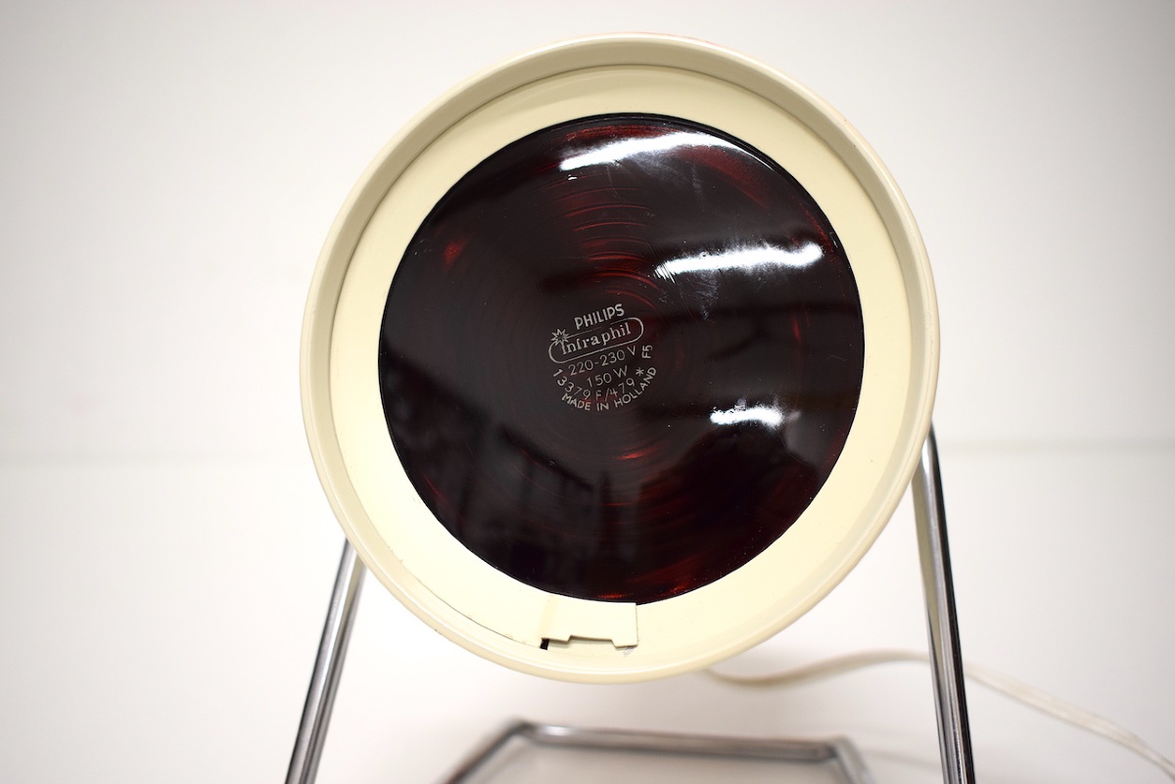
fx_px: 1322
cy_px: 392
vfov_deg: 33.0
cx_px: 588
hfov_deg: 47.9
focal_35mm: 40
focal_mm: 27
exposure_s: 1/60
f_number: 4
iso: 560
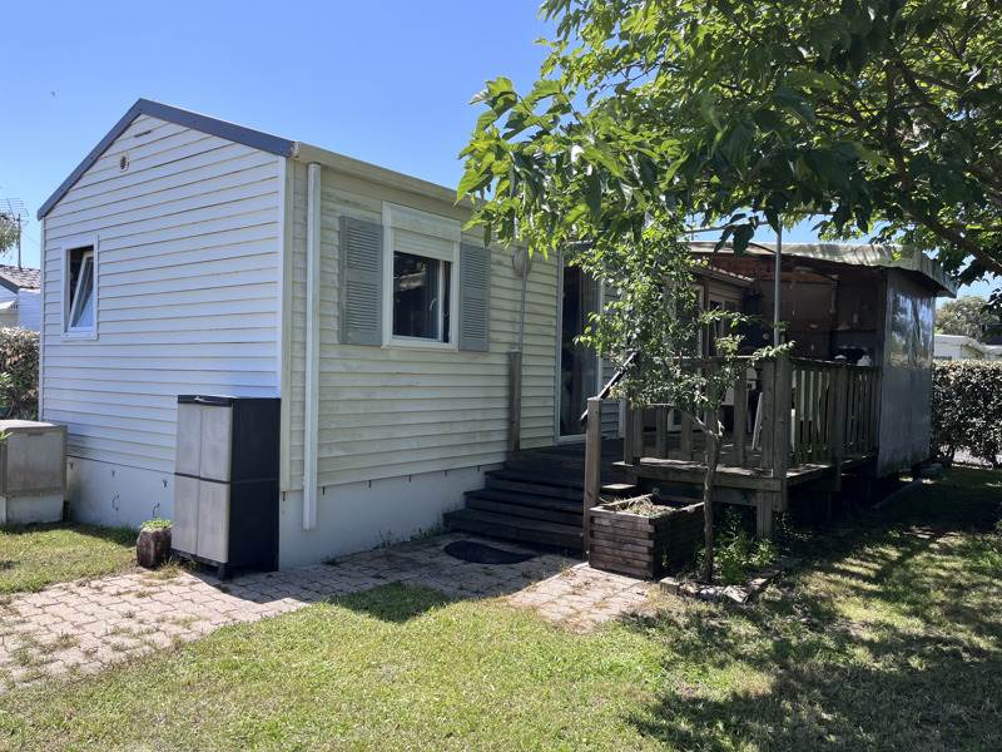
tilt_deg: -1.7
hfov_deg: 67.3
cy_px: 376
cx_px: 501
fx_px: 753
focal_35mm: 26
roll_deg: -1.5
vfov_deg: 53.1
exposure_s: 1/1477
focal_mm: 5.1
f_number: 1.6
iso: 50
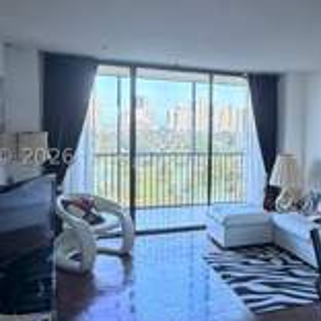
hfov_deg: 41.7
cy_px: 156
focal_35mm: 38
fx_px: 399
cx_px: 263
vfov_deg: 43.9
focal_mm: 2.22
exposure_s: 1/60
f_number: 2.2
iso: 320
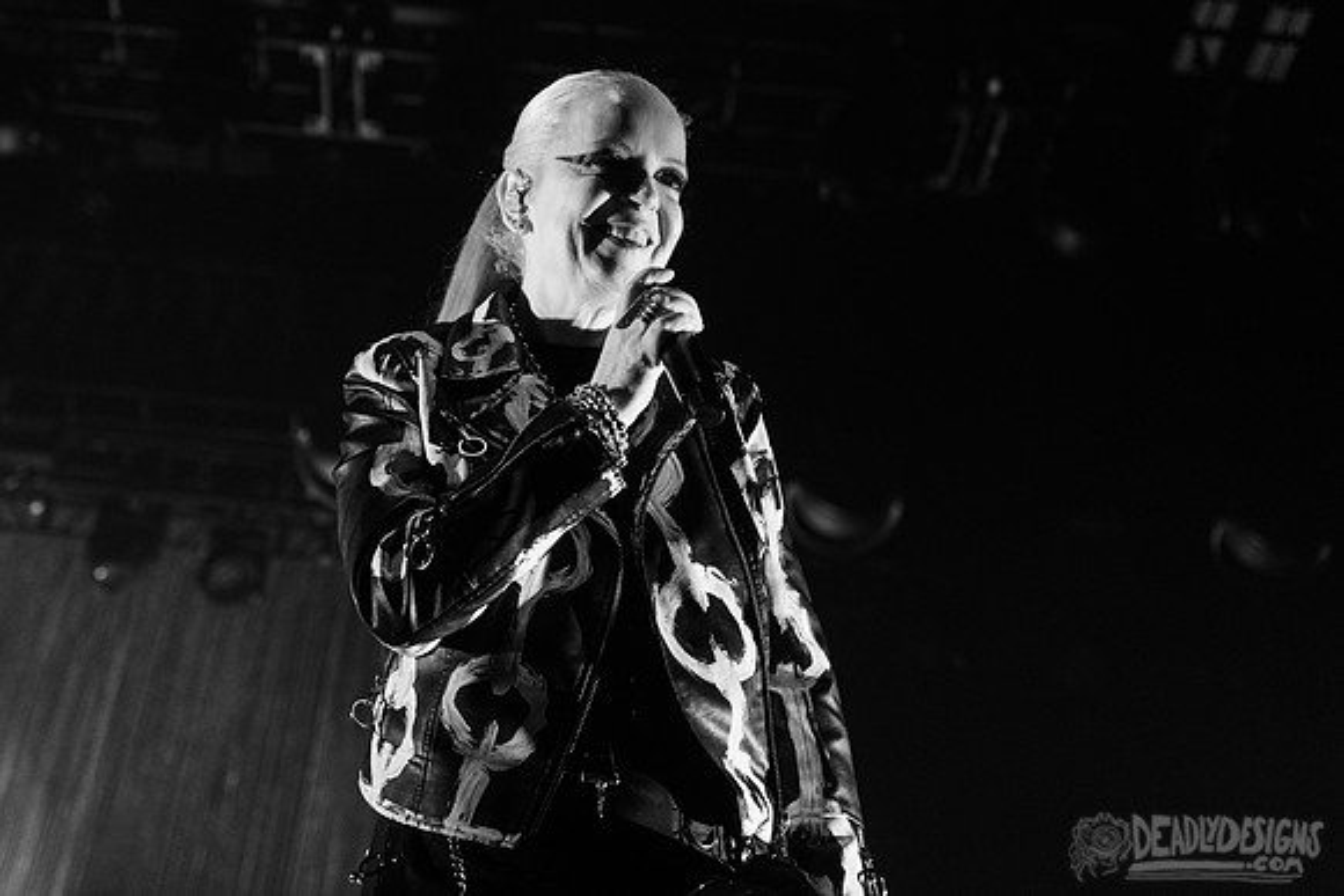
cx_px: 510
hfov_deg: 39.6
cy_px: 340
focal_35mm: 50
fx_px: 1854
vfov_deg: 27.1
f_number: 3.2
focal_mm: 40
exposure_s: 1/200
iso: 2500
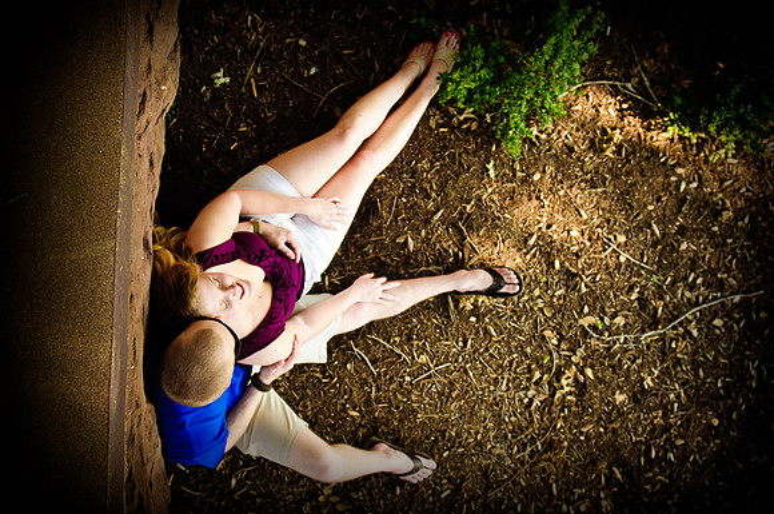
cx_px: 387
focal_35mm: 36
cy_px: 257
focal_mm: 24
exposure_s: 1/250
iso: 200
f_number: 2.8
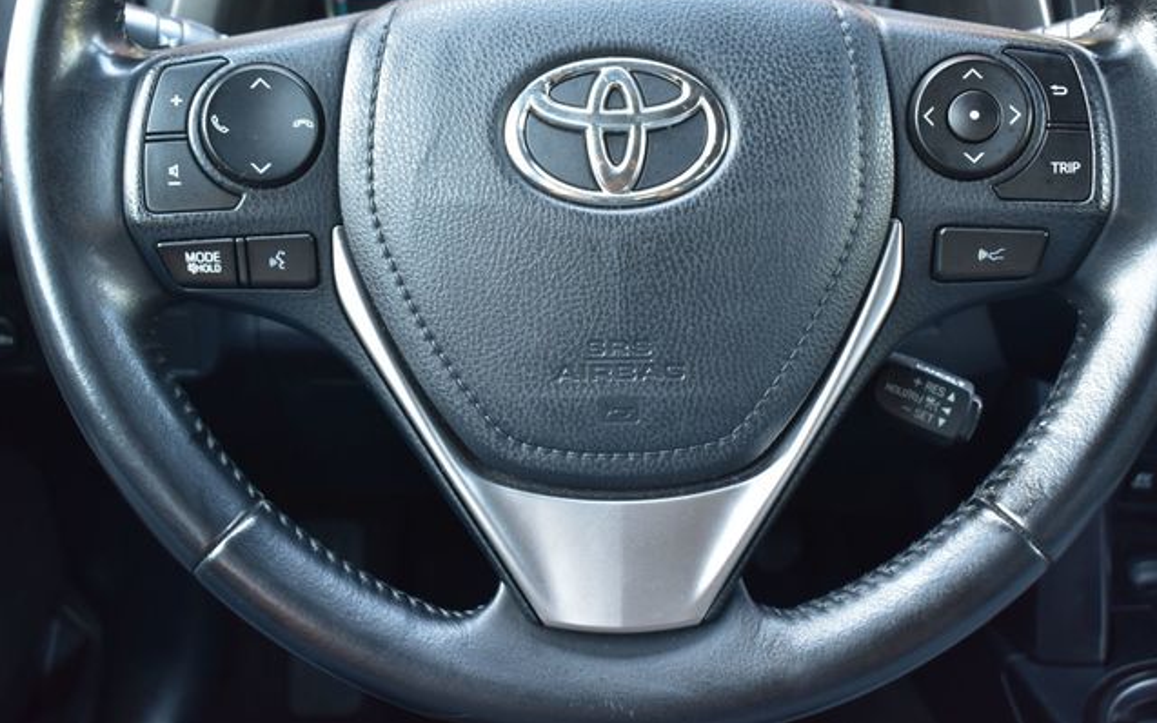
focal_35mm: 43
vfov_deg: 29.8
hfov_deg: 46.2
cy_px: 338
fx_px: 1356
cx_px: 579
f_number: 6.3
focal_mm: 28
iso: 640
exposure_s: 1/15
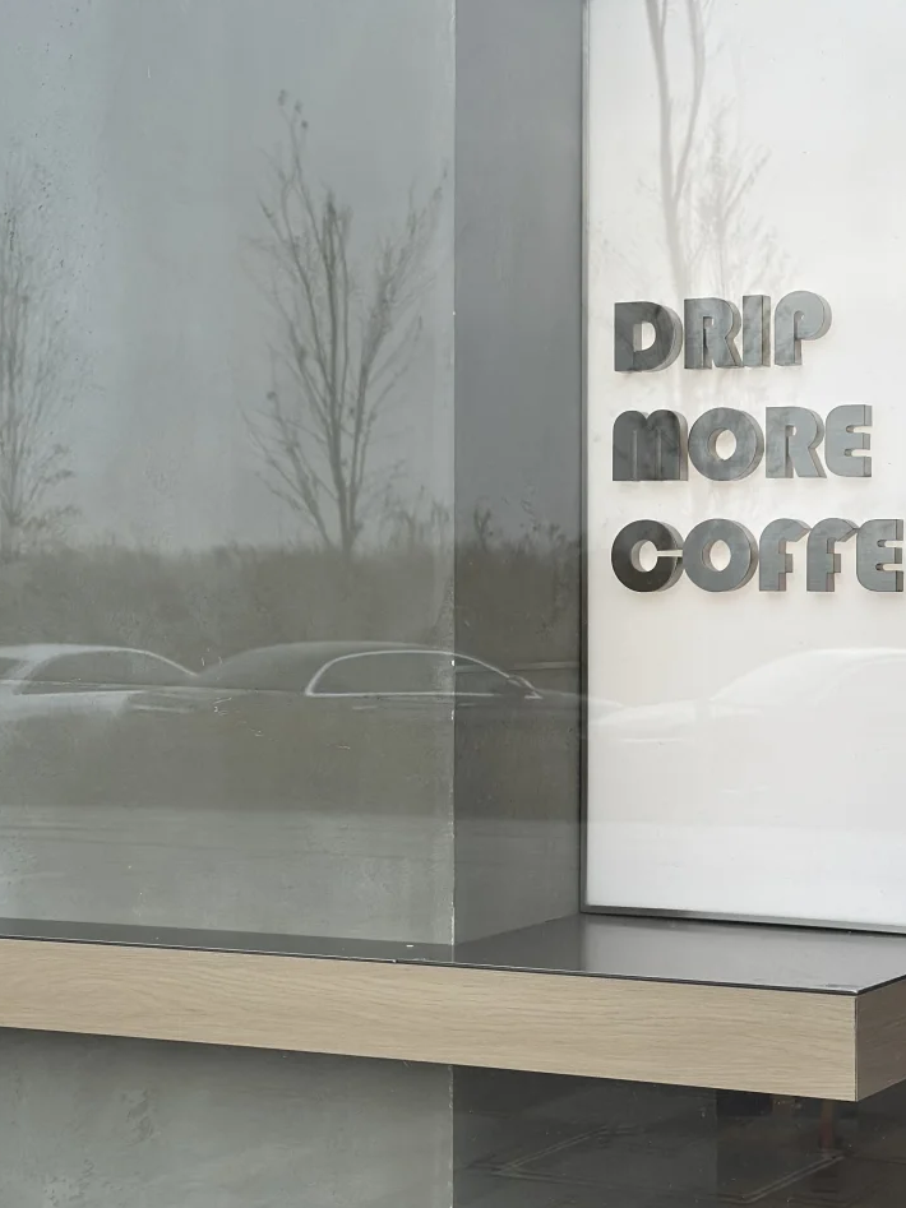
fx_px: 2548
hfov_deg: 20.2
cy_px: 538
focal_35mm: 73
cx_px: 494
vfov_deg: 26.7
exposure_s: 1/1339
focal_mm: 6.86
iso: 80
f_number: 1.78
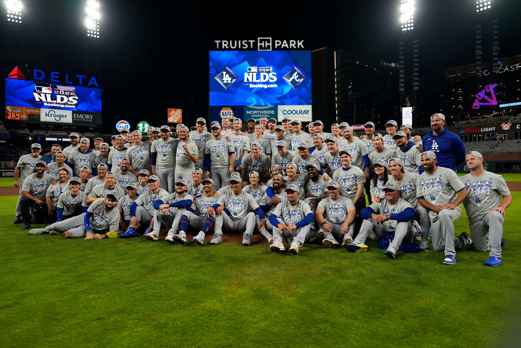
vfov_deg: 53.1
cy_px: 174
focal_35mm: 24
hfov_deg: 73.7
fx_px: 347
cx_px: 260
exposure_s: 1/500
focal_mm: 24
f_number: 2.2
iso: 250
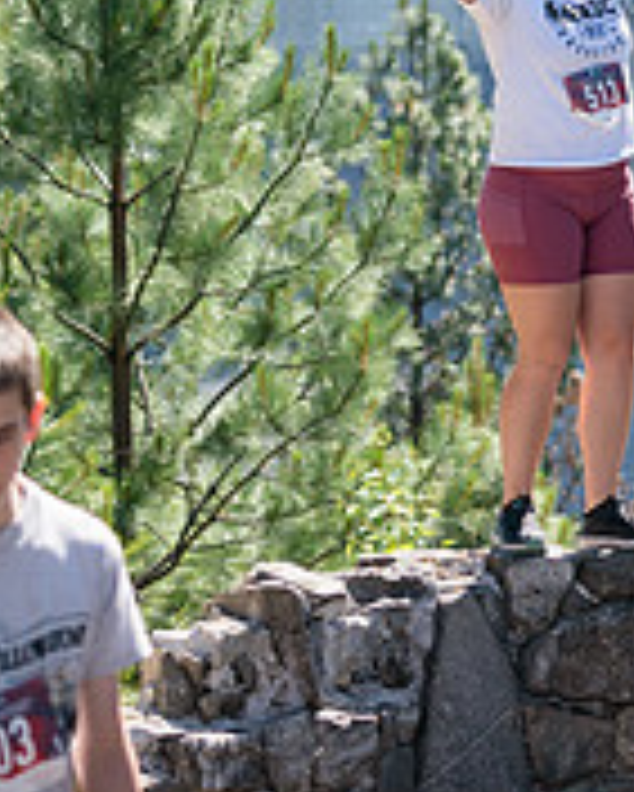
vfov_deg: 7.9
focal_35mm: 243
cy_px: 126
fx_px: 5695
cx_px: 667
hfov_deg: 6.3
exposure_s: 1/500
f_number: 4
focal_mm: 74
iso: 160
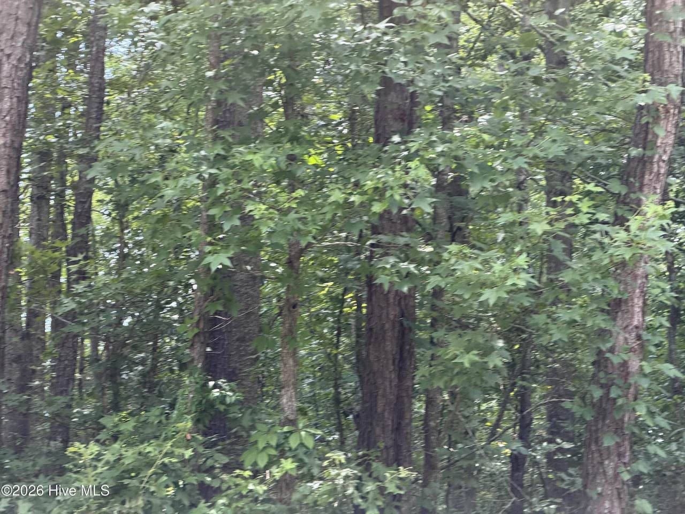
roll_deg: +0.3
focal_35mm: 100
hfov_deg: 19.6
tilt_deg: +11.5
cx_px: 342
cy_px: 257
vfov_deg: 14.8
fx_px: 1979
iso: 100
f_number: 2.8
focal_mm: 16.89
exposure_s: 1/121
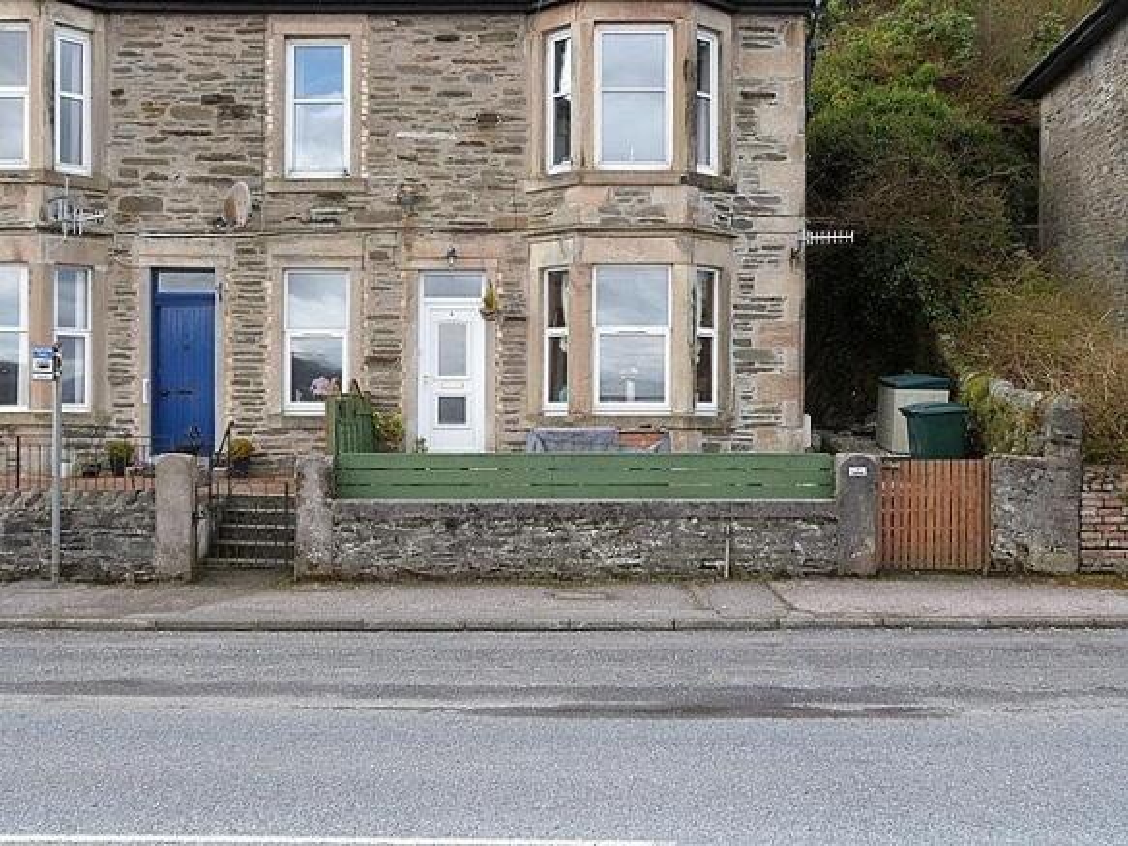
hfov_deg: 43.9
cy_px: 423
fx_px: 1401
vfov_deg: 33.6
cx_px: 564
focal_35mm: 43
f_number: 4
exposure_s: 1/160
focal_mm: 7.6
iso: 100
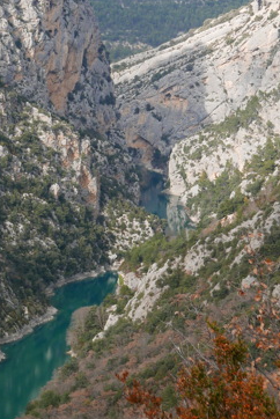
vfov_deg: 13.8
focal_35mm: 148
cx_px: -16
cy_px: 108
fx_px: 1723
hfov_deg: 9.2
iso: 200
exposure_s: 1/400
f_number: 5.6
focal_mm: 30.4
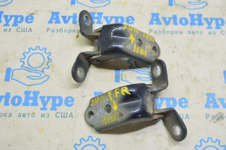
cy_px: 75
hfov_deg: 45.0
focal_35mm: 44
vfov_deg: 30.8
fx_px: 273
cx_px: 113
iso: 400
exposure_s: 1/20
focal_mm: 29
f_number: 5.6
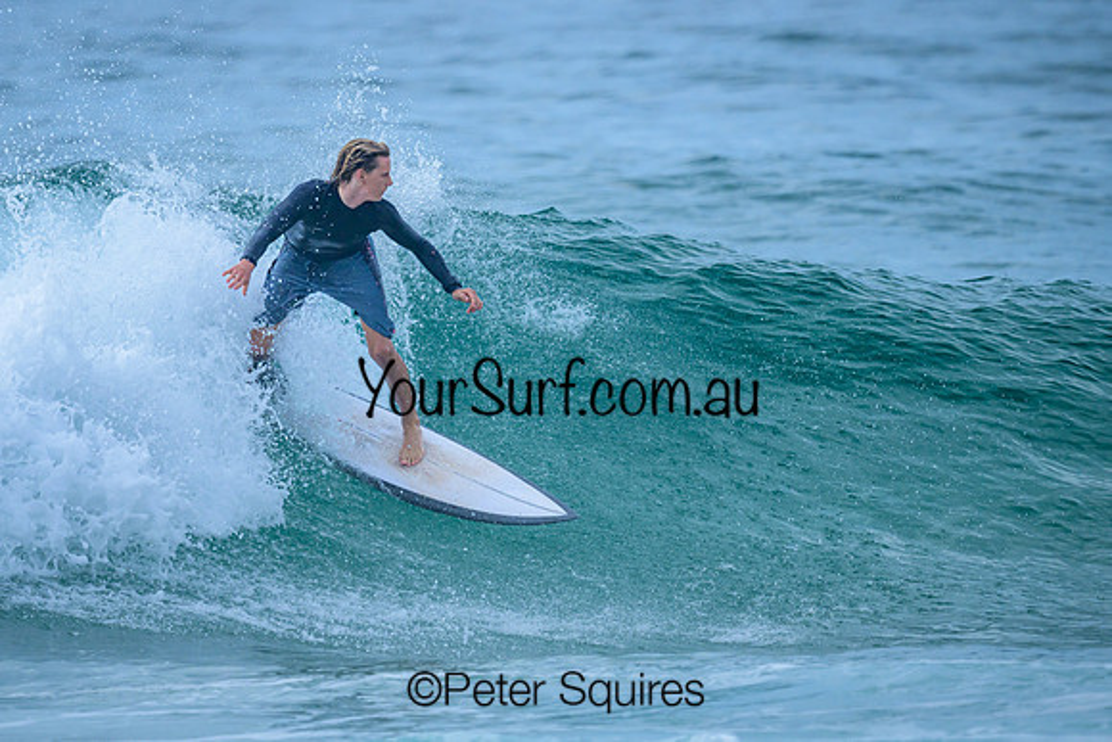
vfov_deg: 1.3
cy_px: 350
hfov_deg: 1.9
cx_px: 408
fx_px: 33151
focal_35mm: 1073
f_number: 6.3
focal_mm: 800
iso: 400
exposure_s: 1/3200
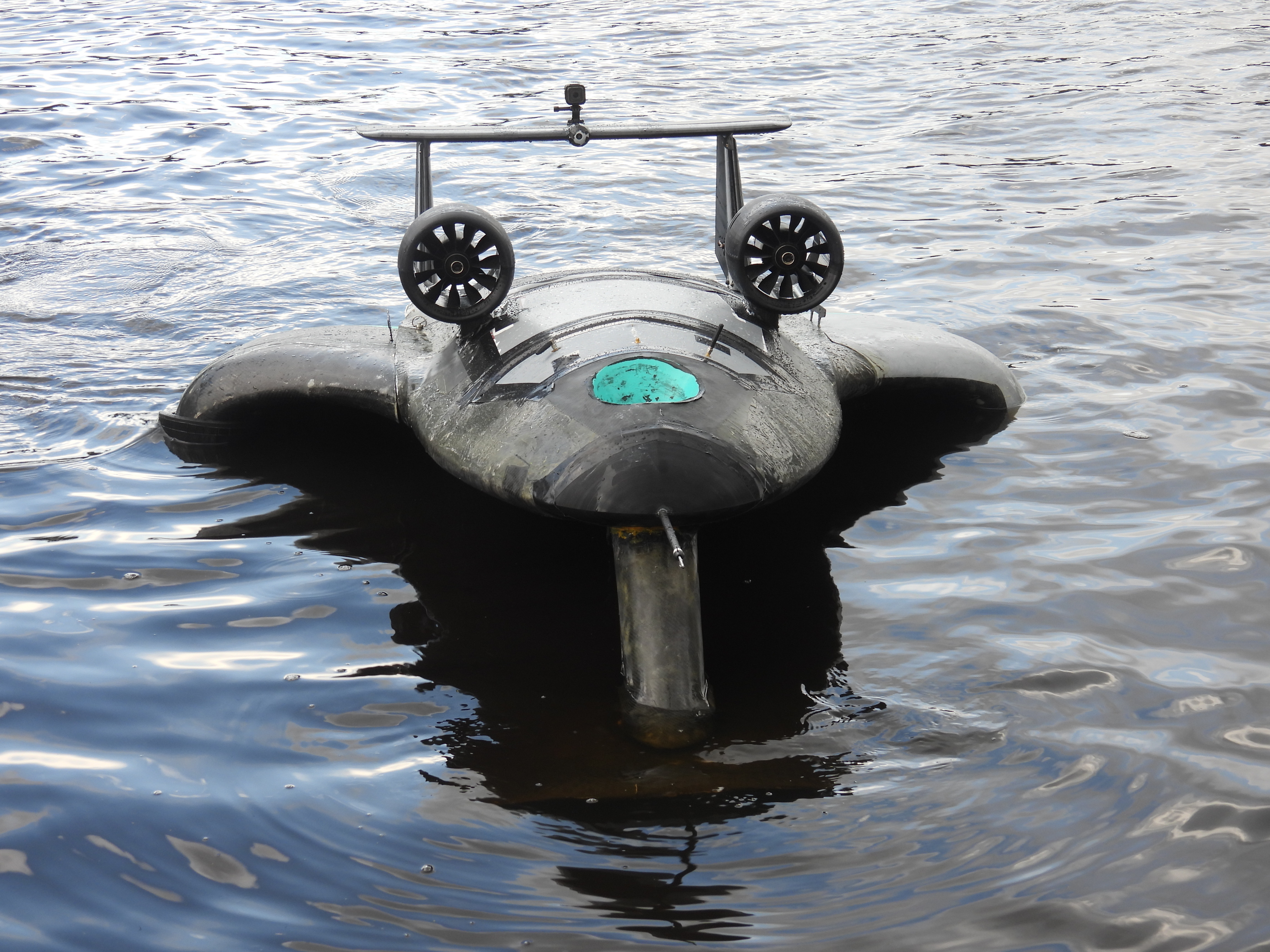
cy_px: 476
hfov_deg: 24.4
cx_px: 635
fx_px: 2935
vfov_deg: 18.4
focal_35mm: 80
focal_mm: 14.3
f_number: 3.5
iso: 100
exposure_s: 1/100
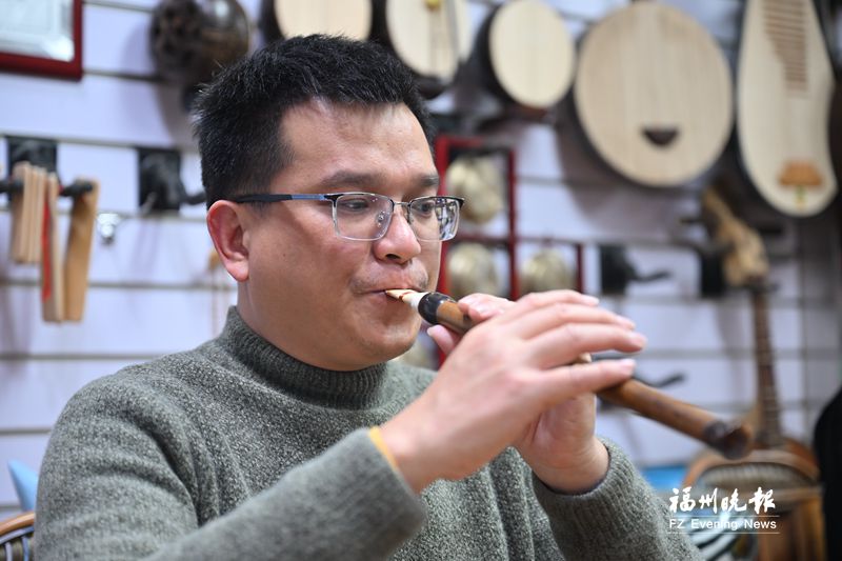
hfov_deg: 28.8
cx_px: 421
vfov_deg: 19.4
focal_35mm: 70
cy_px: 280
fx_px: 1637
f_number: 2.8
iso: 900
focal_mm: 70
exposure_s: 1/125
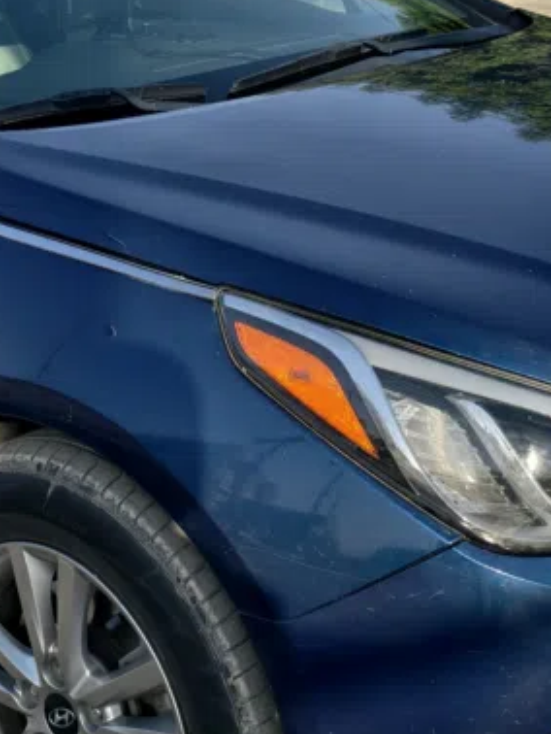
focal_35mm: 83
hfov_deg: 17.6
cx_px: 64
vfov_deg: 22.7
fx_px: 1760
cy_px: 15
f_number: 1.57
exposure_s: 1/1969
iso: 72
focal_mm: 6.54
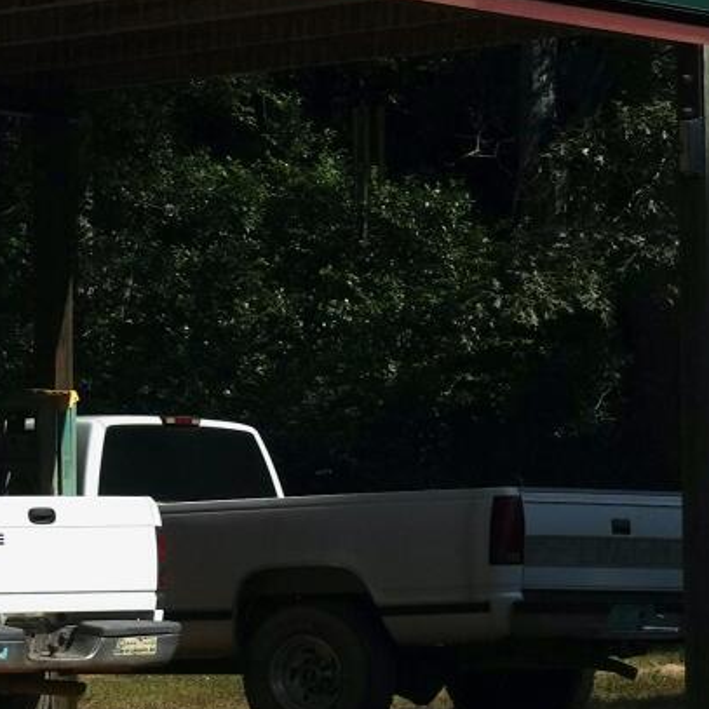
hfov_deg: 7.7
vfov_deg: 9.3
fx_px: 4356
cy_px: 465
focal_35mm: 188
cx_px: -1643
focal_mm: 30
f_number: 8
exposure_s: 1/2000
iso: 320
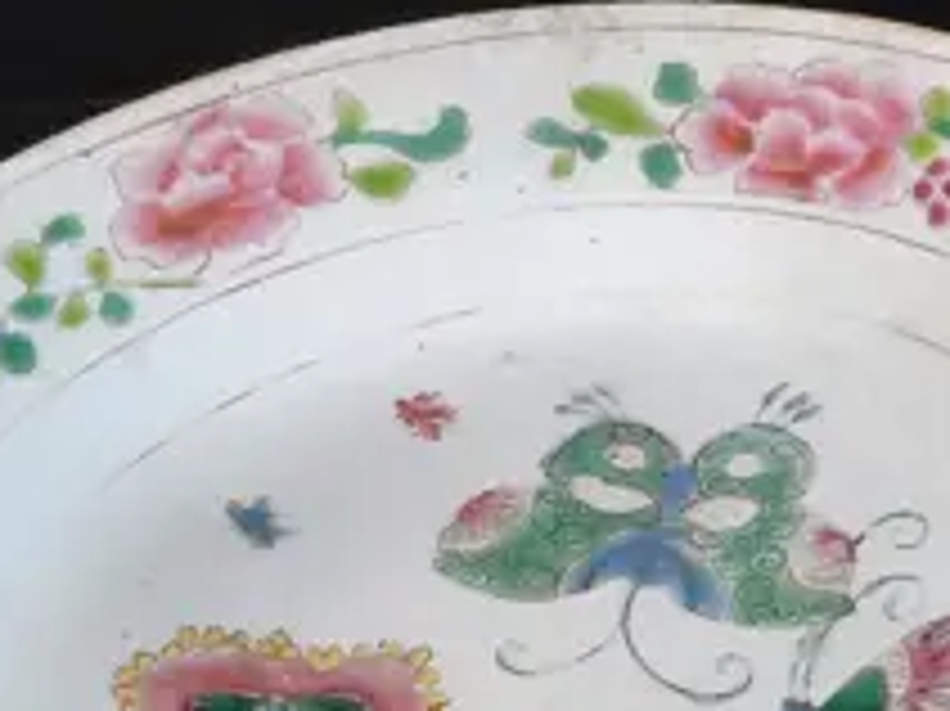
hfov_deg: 14.0
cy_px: 531
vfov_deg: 11.3
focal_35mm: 131
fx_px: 3593
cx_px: 1490
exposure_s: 1/100
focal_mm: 2.87
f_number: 2
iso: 160
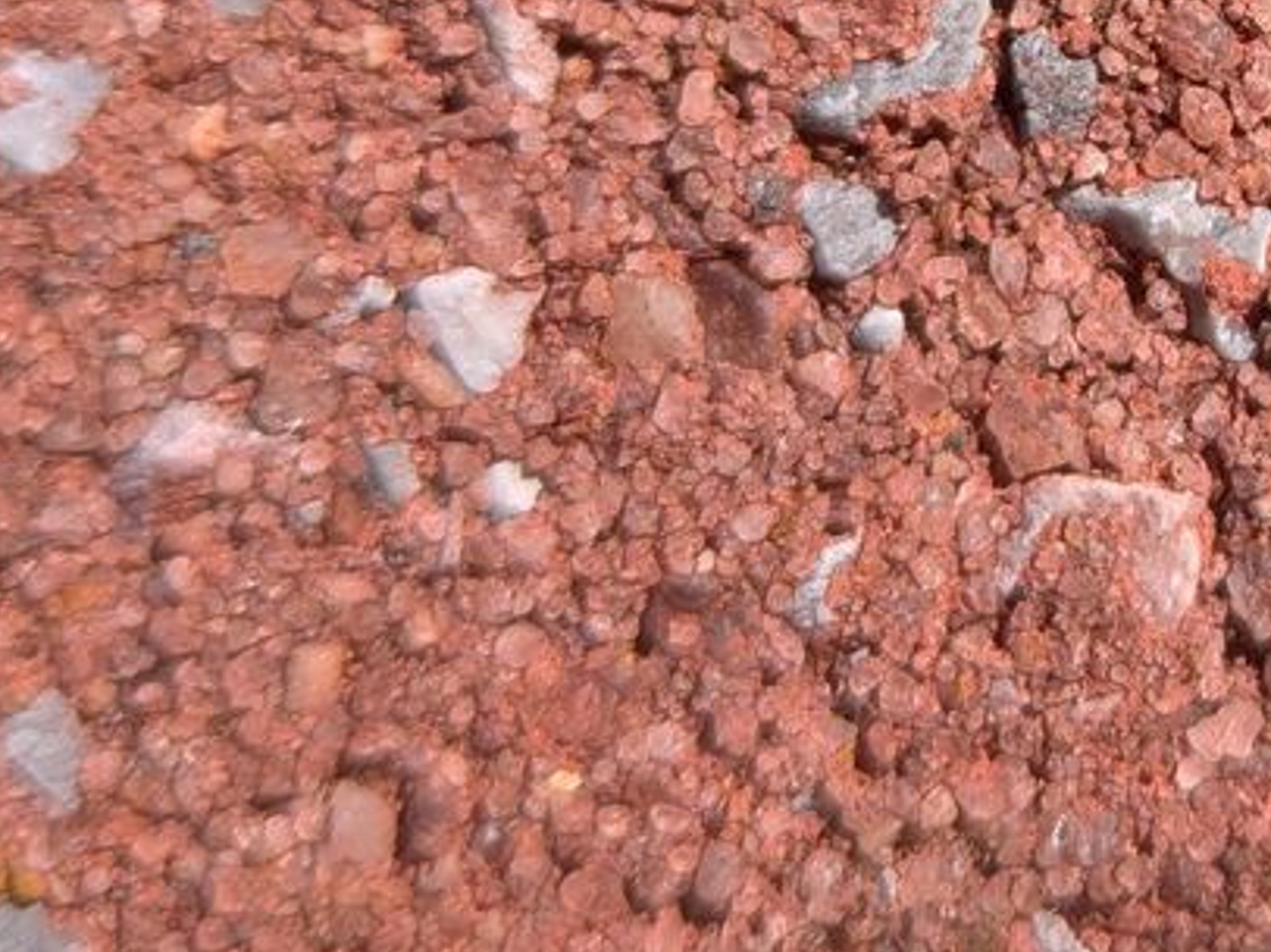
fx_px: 2605
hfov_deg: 25.5
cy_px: -285
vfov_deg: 19.1
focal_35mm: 71
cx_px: 1390
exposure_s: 1/1160
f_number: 1.7
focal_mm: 4.53
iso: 27
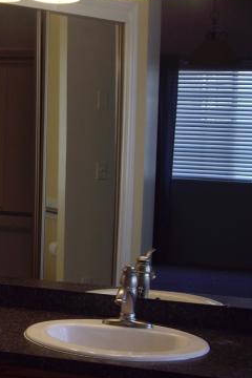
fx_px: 913
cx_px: -58
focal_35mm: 87
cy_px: 161
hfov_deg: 15.1
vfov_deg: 23.4
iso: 100
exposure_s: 1/60
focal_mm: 7.6
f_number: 3
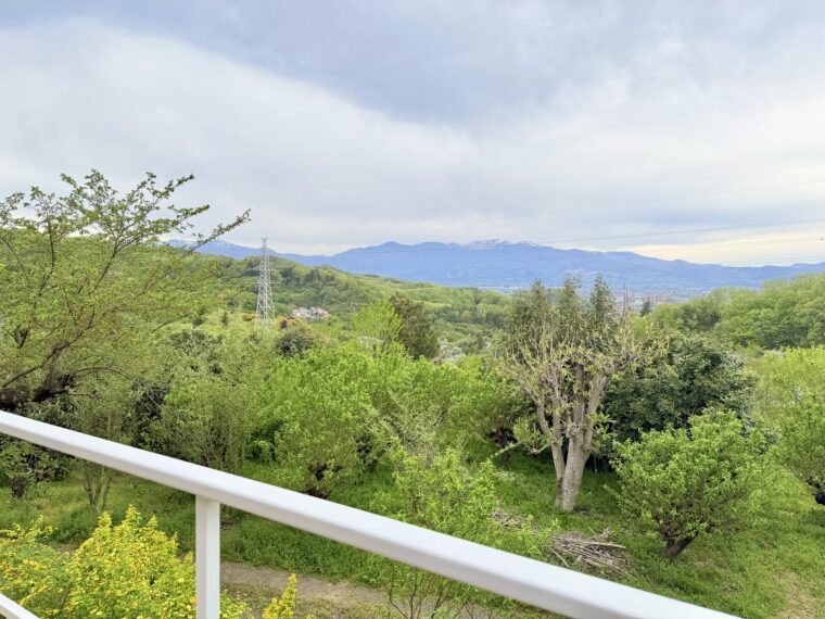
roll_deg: +0.1
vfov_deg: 56.8
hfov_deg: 71.6
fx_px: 572
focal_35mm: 24
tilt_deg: -2.5
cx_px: 412
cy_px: 310
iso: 80
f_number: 1.78
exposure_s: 1/1770
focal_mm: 6.76
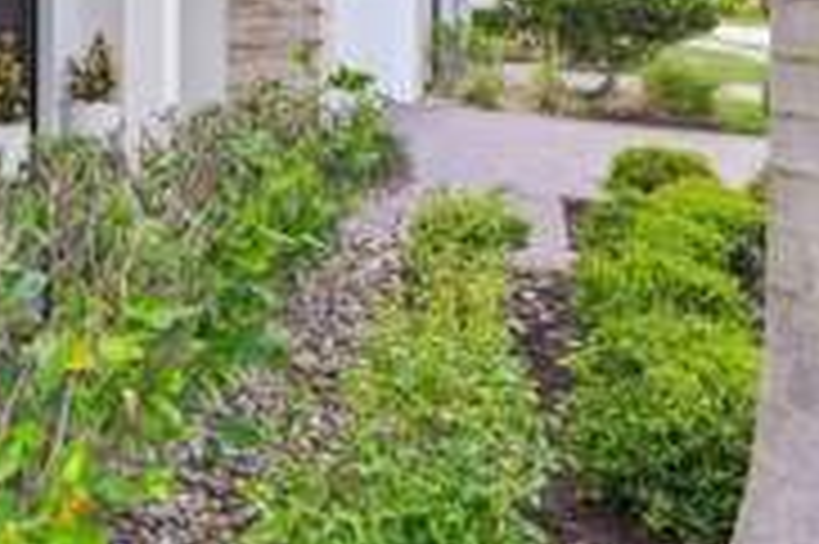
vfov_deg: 33.1
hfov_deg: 44.2
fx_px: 841
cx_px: 0
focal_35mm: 37
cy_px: 7
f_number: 8
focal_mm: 14
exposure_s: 1/30
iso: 64
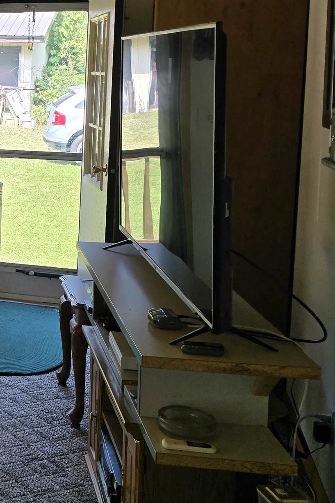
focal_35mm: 60
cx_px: -181
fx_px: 837
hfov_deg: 19.5
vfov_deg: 32.8
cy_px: 126
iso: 40
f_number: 1.7
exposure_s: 1/180
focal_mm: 6.3
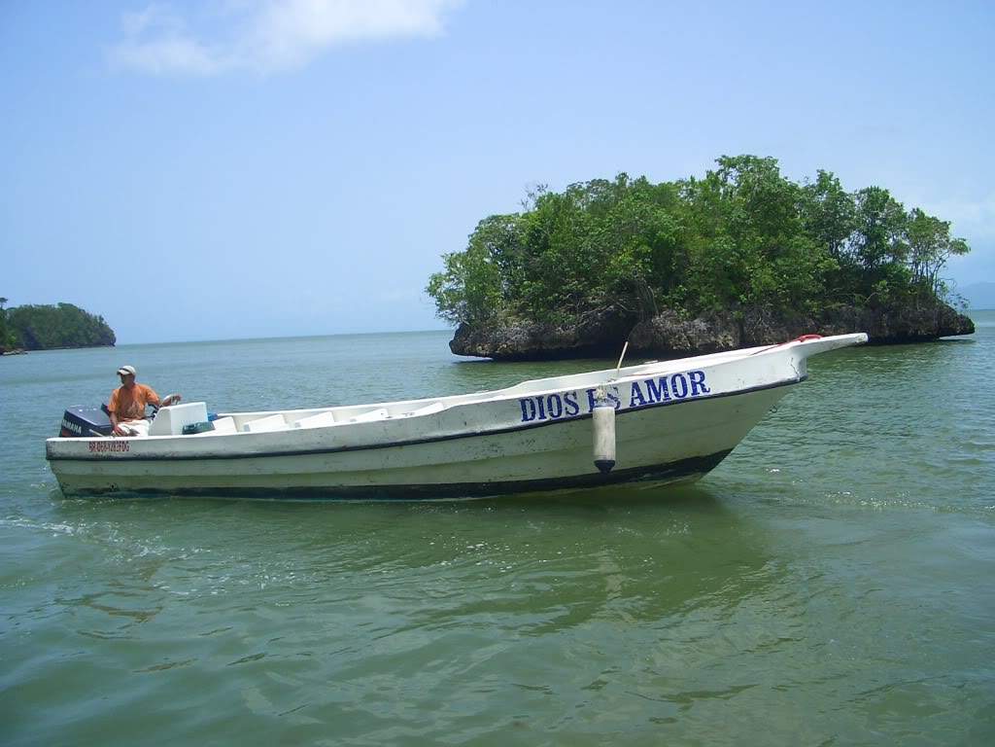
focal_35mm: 35
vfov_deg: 40.7
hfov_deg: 52.6
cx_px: 498
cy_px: 374
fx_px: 1006
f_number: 4.3
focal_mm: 5.8
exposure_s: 1/640
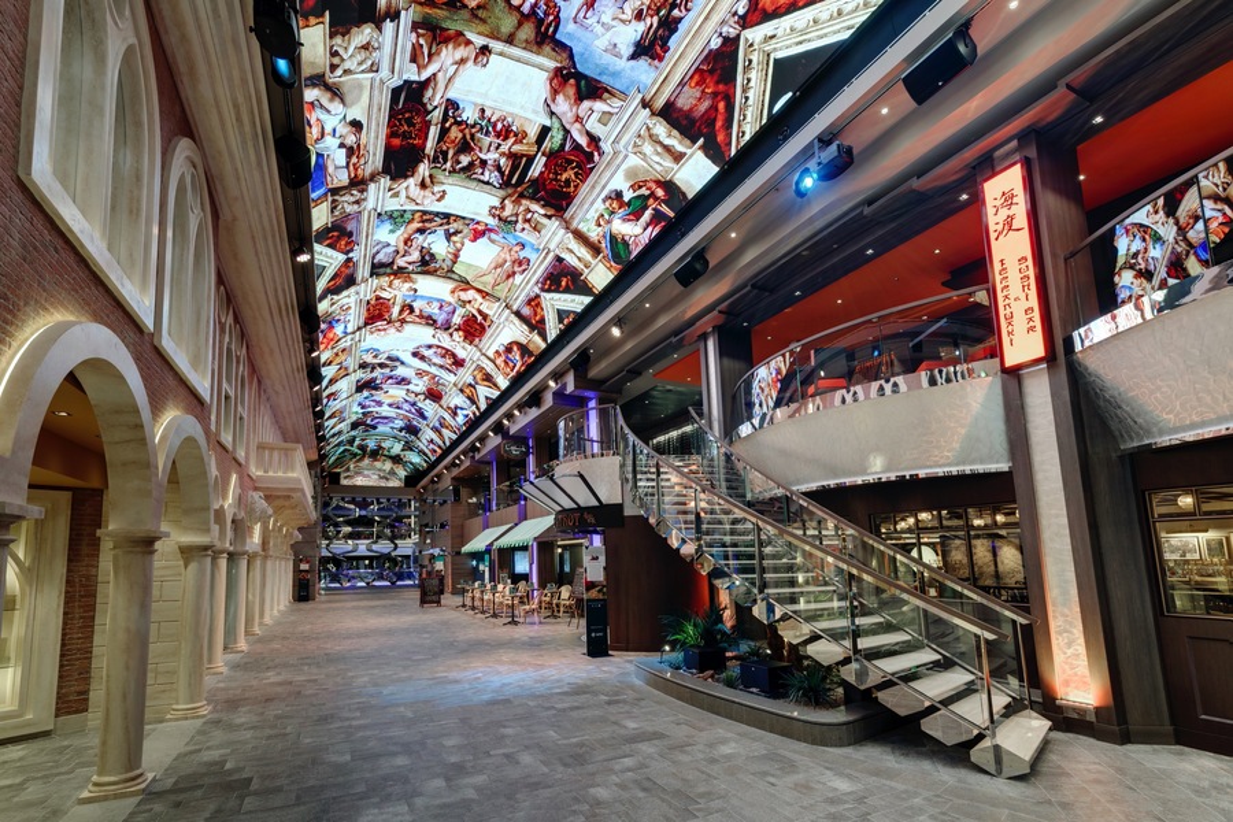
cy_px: 411
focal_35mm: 16
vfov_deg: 73.7
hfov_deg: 96.7
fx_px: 548
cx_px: 616
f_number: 11
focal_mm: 16
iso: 400
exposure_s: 1/3
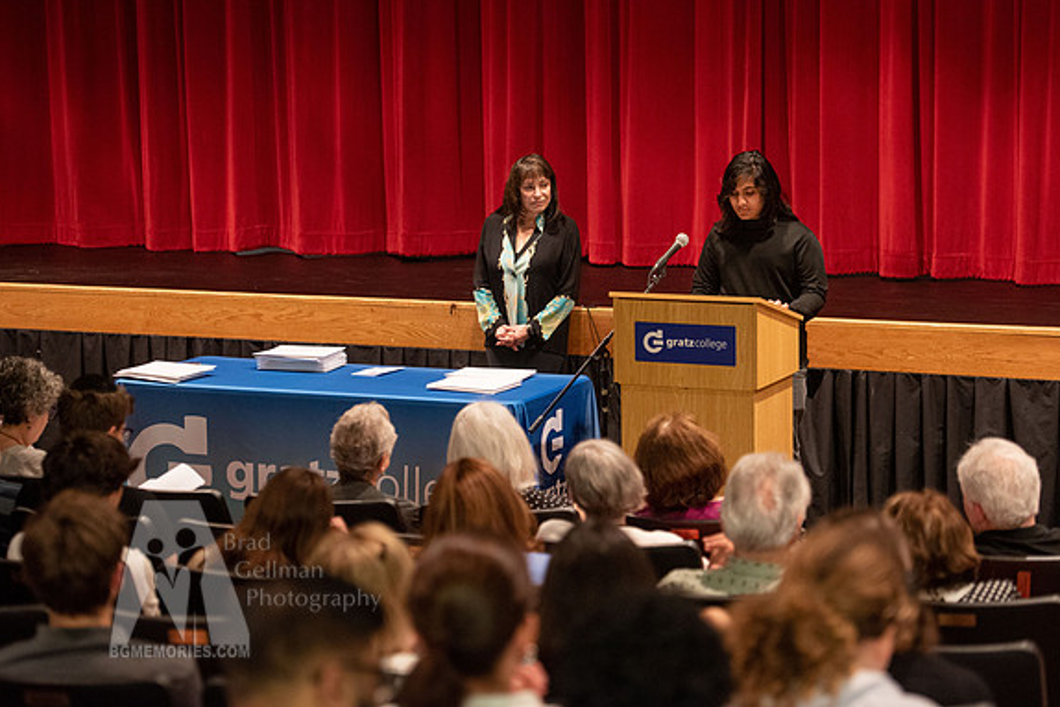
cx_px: 576
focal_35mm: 101
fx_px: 2974
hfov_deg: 20.2
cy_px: 325
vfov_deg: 13.6
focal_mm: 92
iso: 2500
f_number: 2.8
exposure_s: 1/80
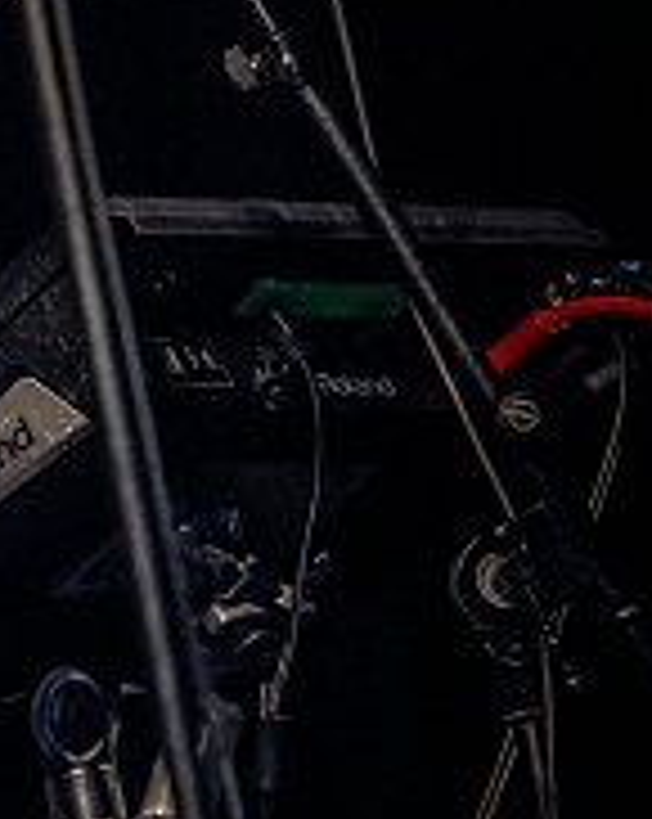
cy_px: 263
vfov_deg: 3.1
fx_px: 15283
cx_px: -733
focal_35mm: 632
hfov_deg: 2.4
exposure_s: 1/80
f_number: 2.8
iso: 3200
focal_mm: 170
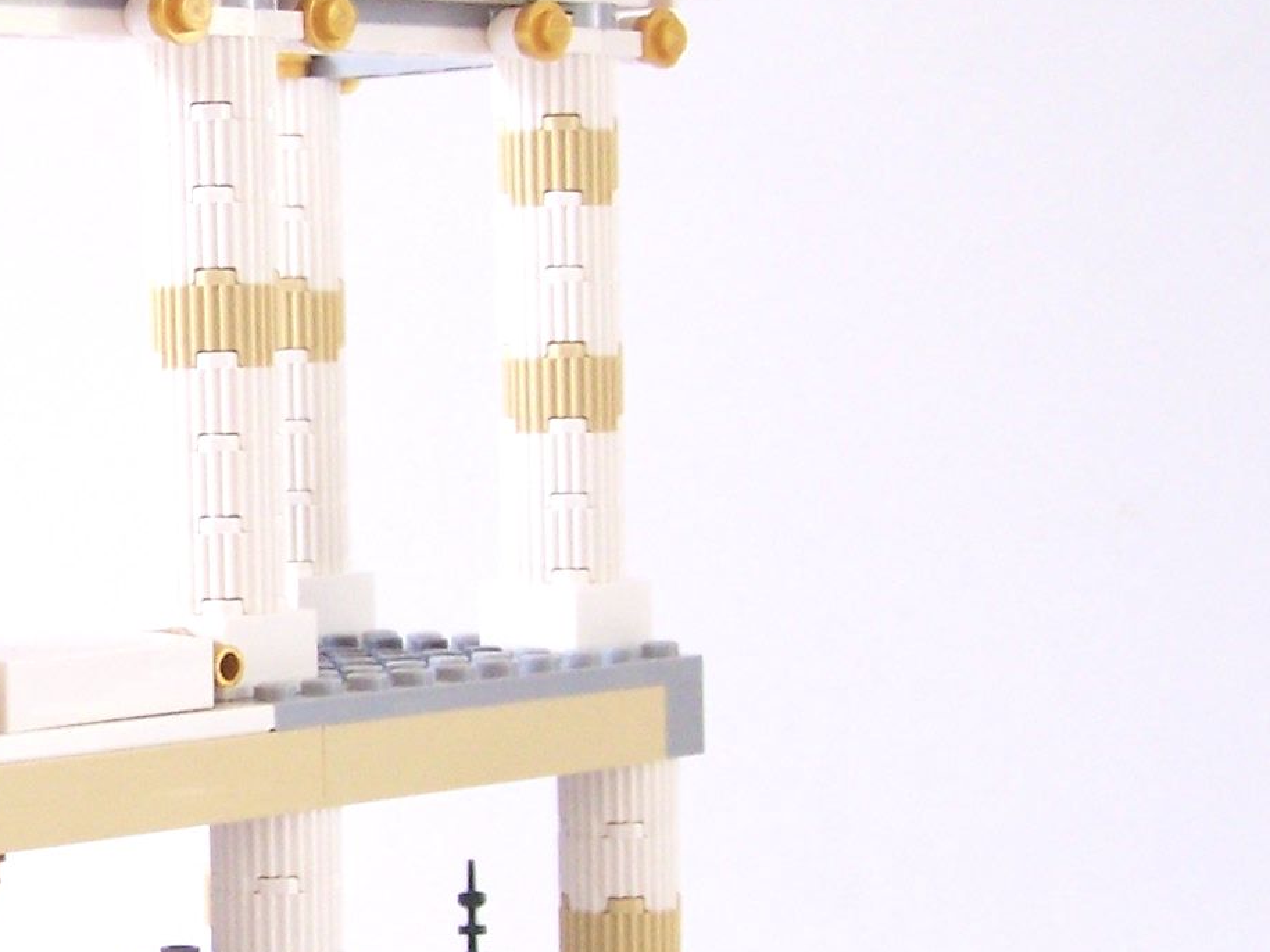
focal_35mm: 107
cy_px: 576
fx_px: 3925
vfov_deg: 13.8
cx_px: -29
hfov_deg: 17.9
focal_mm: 6.3
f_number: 3.2
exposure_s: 1/8
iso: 200
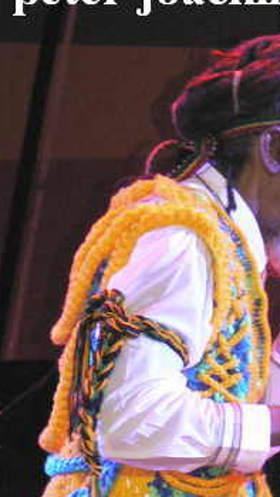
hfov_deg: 4.1
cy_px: 360
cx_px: 235
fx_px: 3892
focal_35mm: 295
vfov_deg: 7.3
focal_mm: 28.6
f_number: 3.3
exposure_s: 1/60
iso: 400
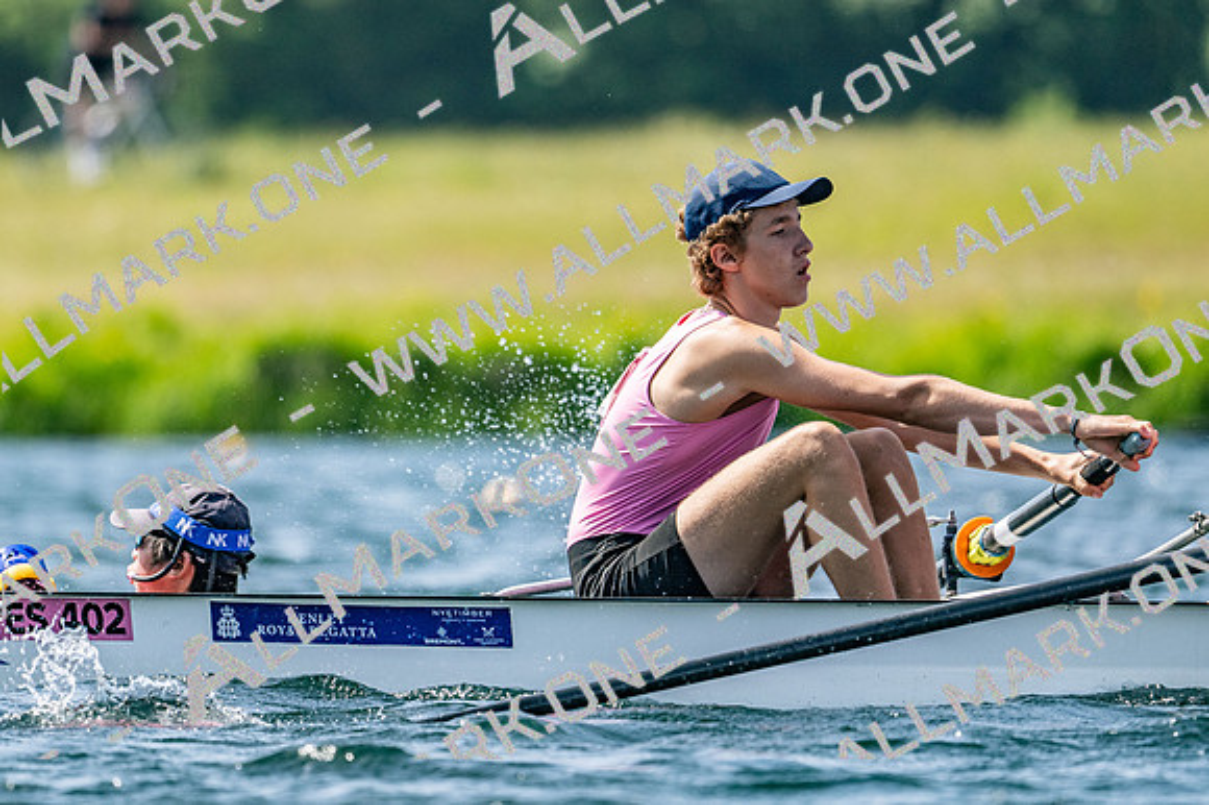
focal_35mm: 600
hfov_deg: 3.4
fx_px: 20138
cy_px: 402
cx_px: 604
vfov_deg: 2.3
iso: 280
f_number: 4.5
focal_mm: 400
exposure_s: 1/2500
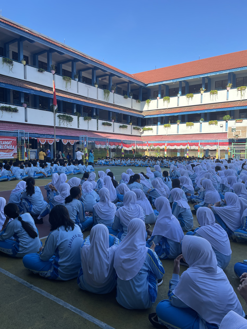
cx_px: 124
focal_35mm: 26
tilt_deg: -3.0
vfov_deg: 67.3
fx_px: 247
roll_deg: -0.3
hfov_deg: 53.1
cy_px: 164
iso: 32
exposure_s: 1/1082
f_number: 1.6
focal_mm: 4.2
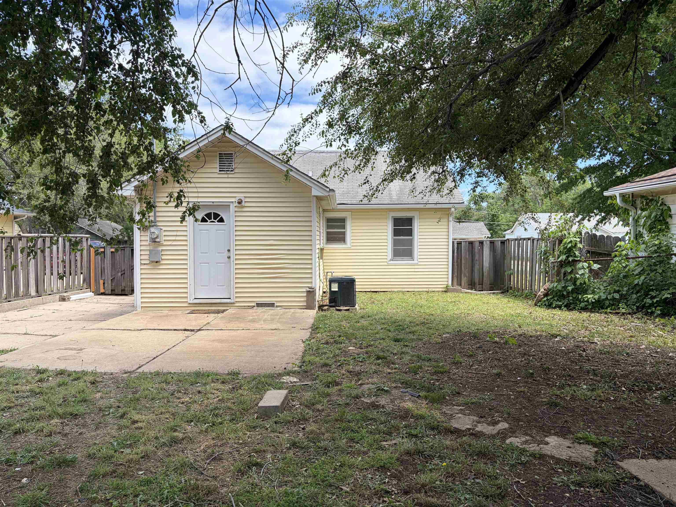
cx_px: 338
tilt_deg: -0.6
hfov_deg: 67.3
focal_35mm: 26
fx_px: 508
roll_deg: +1.3
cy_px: 254
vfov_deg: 53.1
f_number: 1.6
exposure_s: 1/1484
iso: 50
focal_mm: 5.96
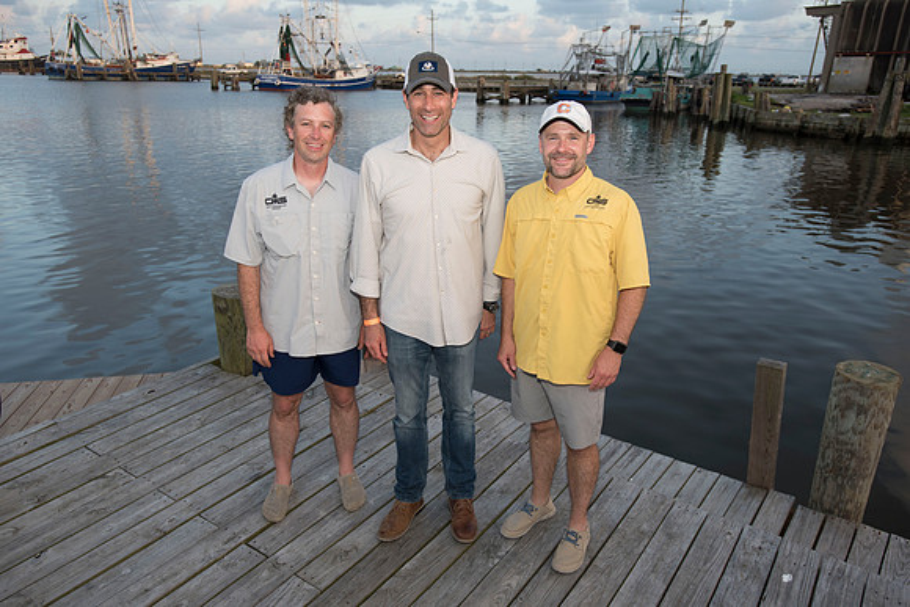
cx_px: 455
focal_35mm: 26
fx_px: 657
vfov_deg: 49.6
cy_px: 304
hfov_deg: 69.4
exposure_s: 1/200
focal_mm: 26
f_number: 5
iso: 250
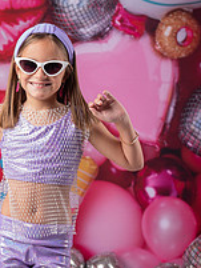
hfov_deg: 14.8
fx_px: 766
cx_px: 20
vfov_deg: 19.8
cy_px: 181
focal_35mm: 99
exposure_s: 1/250
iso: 64
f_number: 3.2
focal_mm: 46
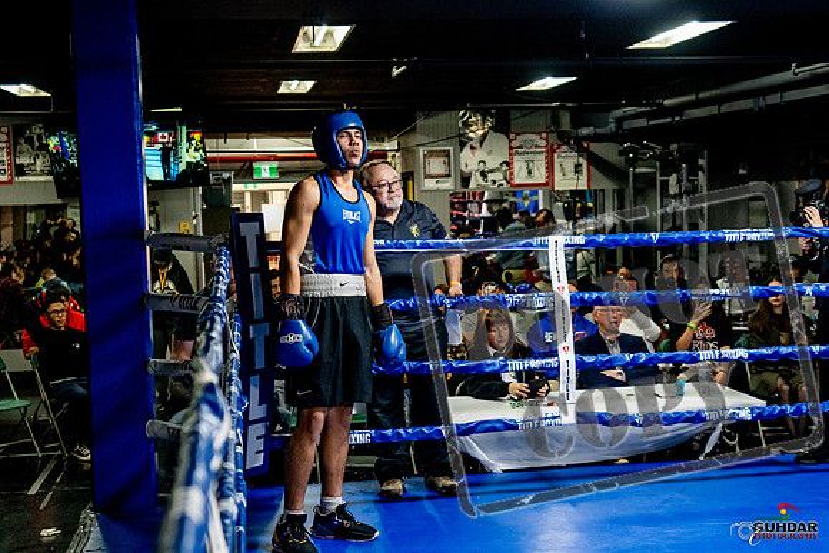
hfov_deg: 38.2
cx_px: 414
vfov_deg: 26.0
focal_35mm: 52
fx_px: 1198
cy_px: 276
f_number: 2.8
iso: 5000
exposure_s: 1/800
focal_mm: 35
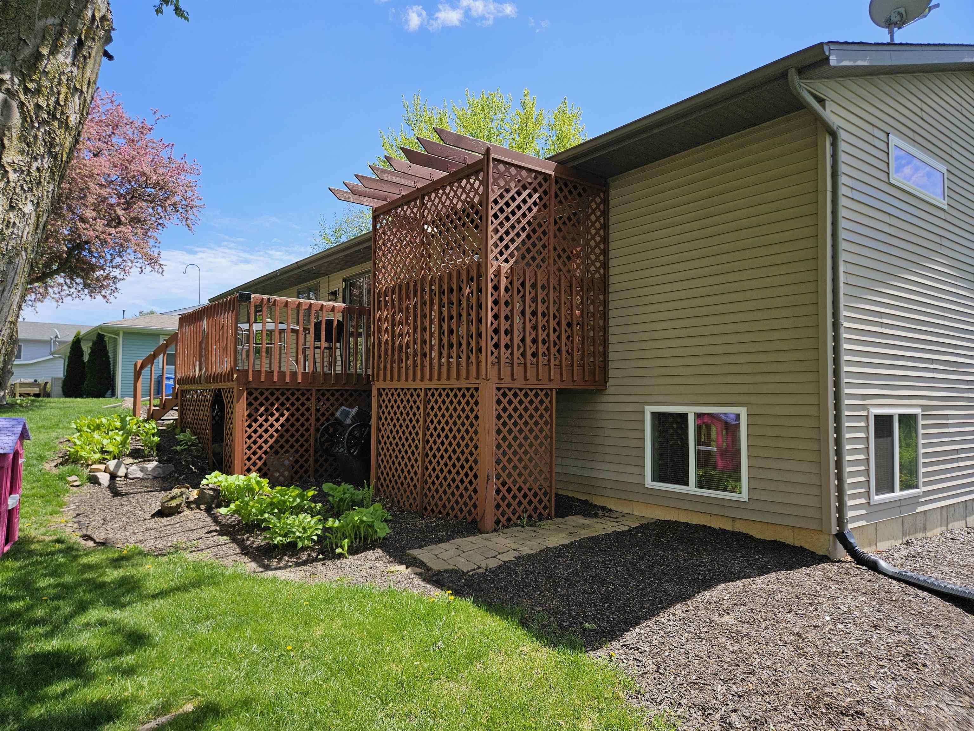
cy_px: 366
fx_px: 647
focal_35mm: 23
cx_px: 487
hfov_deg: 73.9
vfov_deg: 58.9
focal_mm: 5.4
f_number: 1.8
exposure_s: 1/2000
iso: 64
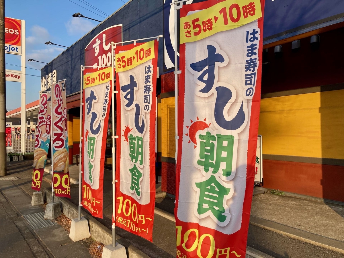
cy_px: 129
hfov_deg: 63.4
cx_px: 172
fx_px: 278
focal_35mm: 28
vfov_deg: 49.7
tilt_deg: +5.2
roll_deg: +0.1
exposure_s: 1/838
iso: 20
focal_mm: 3.99
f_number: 1.8
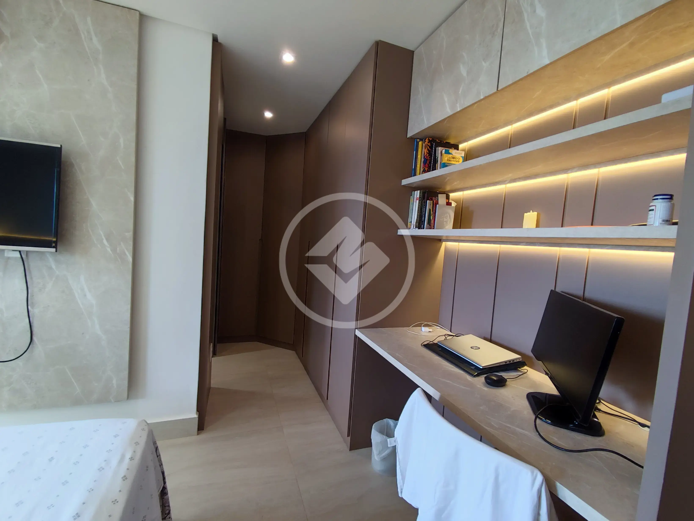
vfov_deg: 81.8
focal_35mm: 15
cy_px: 260
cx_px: 347
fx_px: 301
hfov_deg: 98.1
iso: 124
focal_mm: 1.65
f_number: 2.2
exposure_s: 1/60
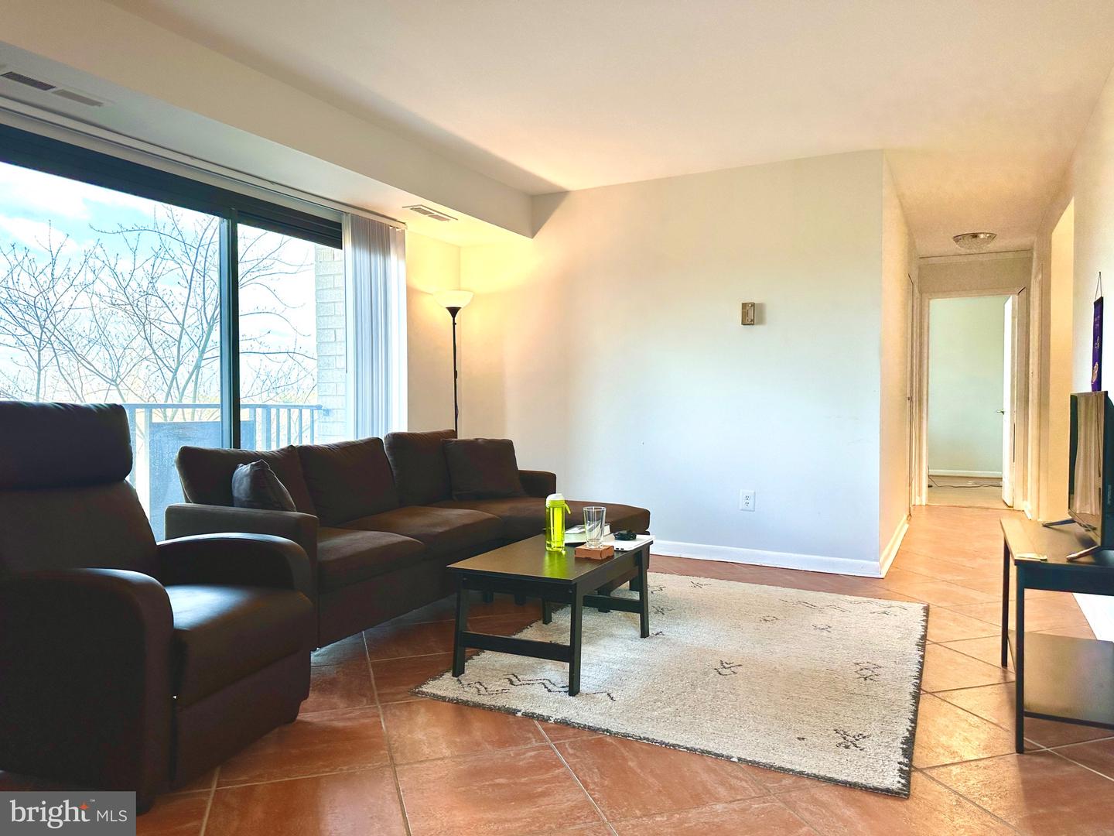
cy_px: 418
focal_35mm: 24
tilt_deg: +0.2
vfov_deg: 56.8
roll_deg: +0.0
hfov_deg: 71.6
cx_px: 557
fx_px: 772
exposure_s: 1/224
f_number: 1.78
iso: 64
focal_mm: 6.86
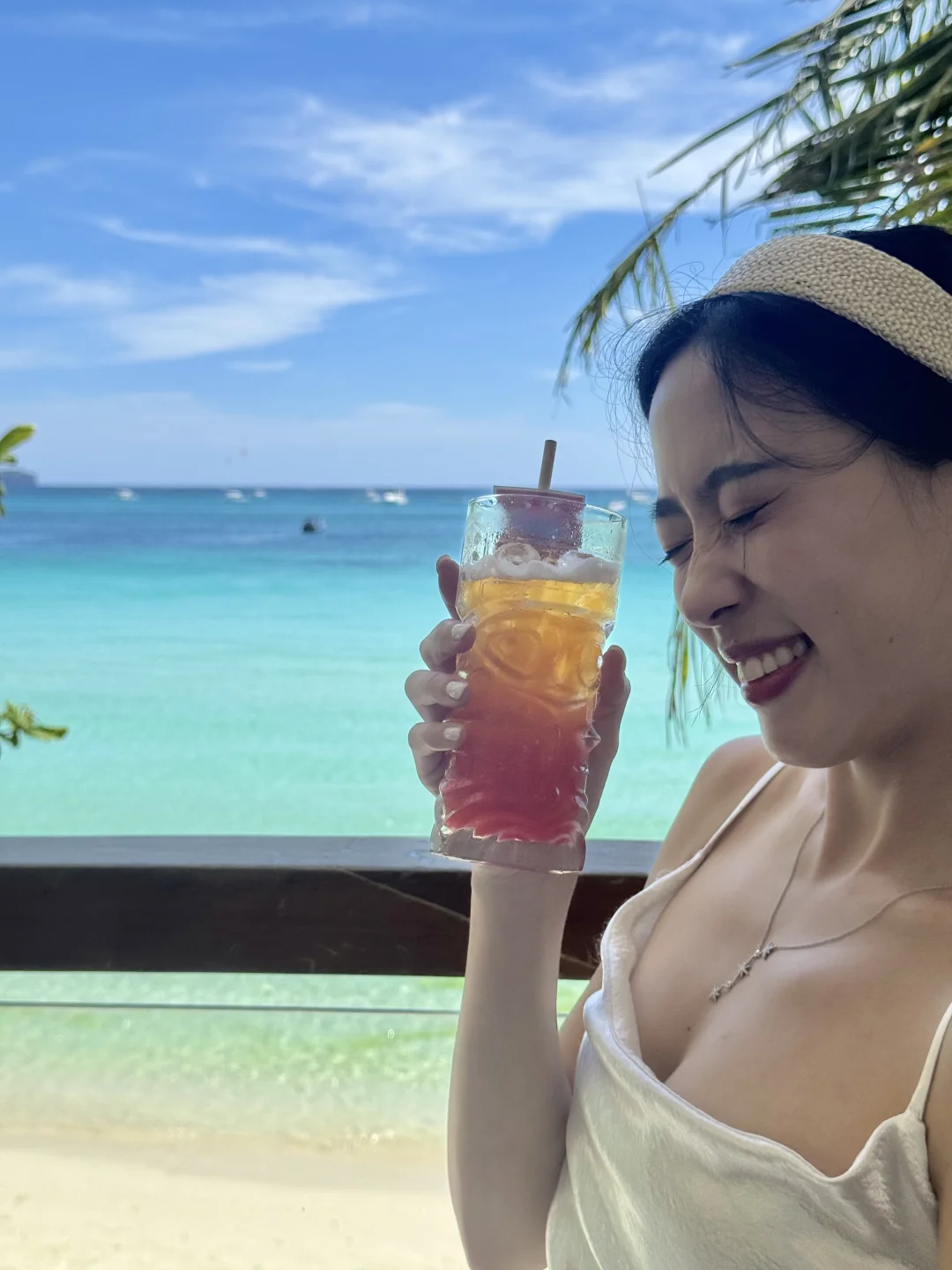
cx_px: 476
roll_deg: +0.2
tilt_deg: -4.6
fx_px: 1760
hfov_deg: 30.3
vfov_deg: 39.7
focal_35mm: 48
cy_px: 635
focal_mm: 6.76
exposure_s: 1/4049
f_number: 1.78
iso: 64
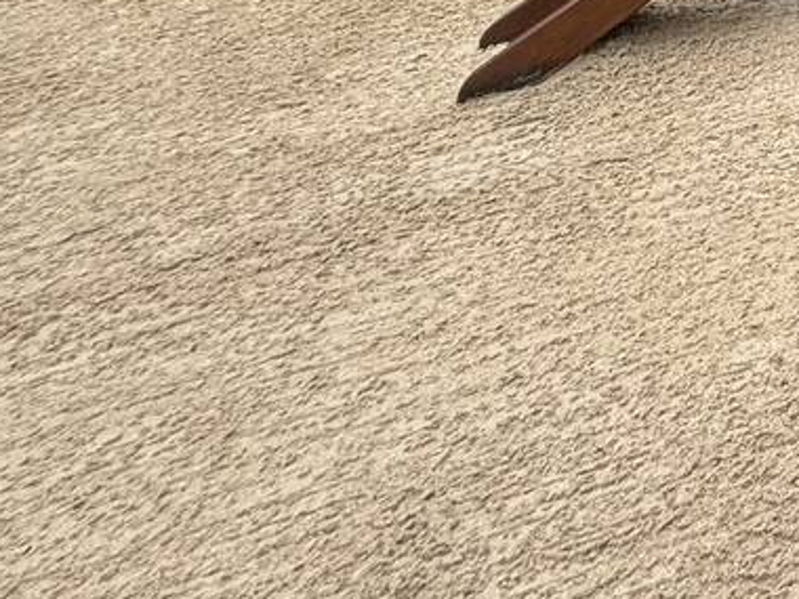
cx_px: 1436
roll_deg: +0.1
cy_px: -475
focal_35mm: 53
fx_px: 1223
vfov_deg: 20.1
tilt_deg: -2.8
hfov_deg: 22.1
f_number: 2.2
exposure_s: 1/574
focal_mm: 2.22
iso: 50
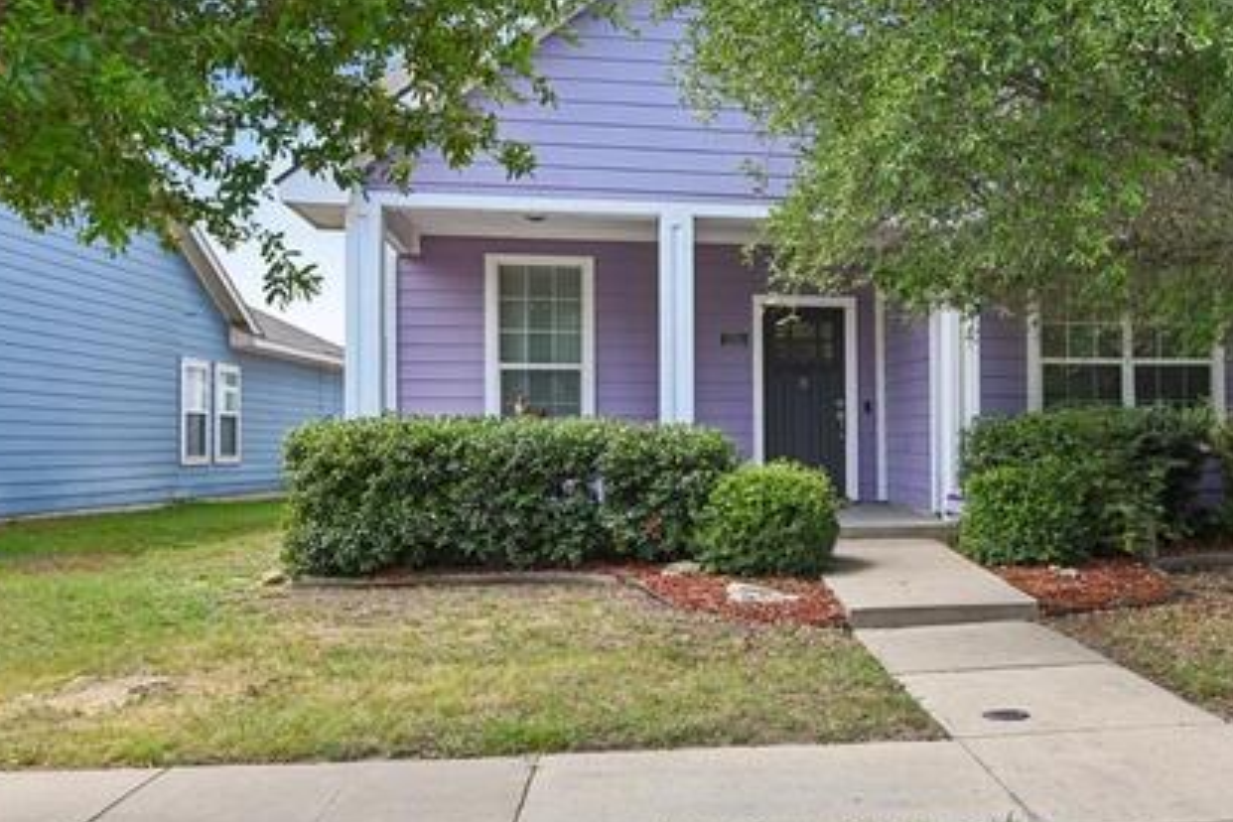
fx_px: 1164
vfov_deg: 38.5
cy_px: 280
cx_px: 816
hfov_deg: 54.7
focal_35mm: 34
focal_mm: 22
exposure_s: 1/320
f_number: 8
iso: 400
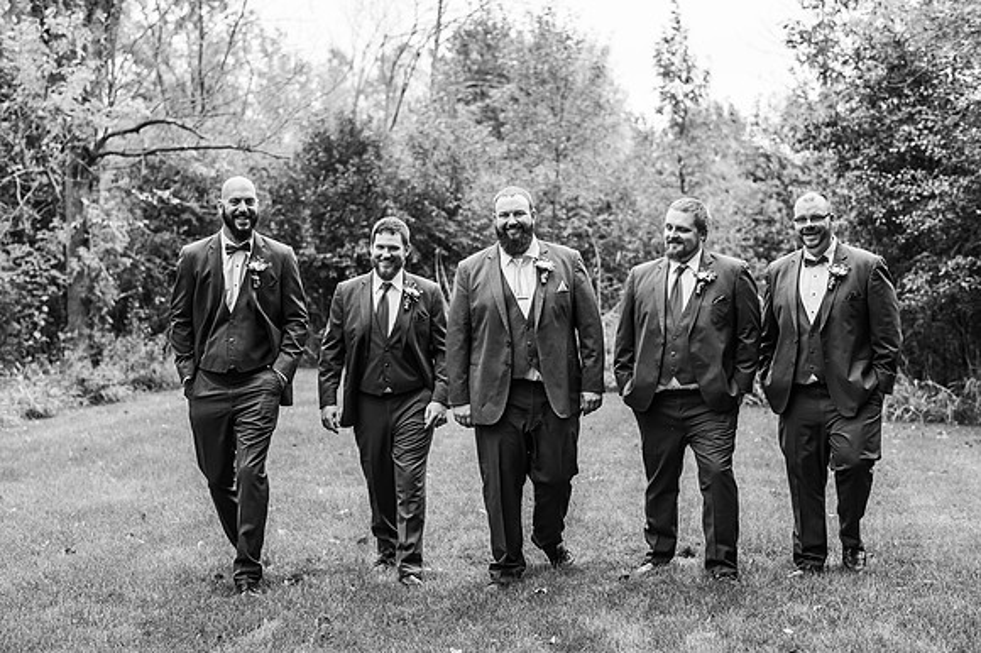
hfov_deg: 34.5
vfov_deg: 23.4
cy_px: 326
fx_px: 1580
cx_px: 490
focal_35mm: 58
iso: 500
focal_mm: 58
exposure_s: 1/1000
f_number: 2.8
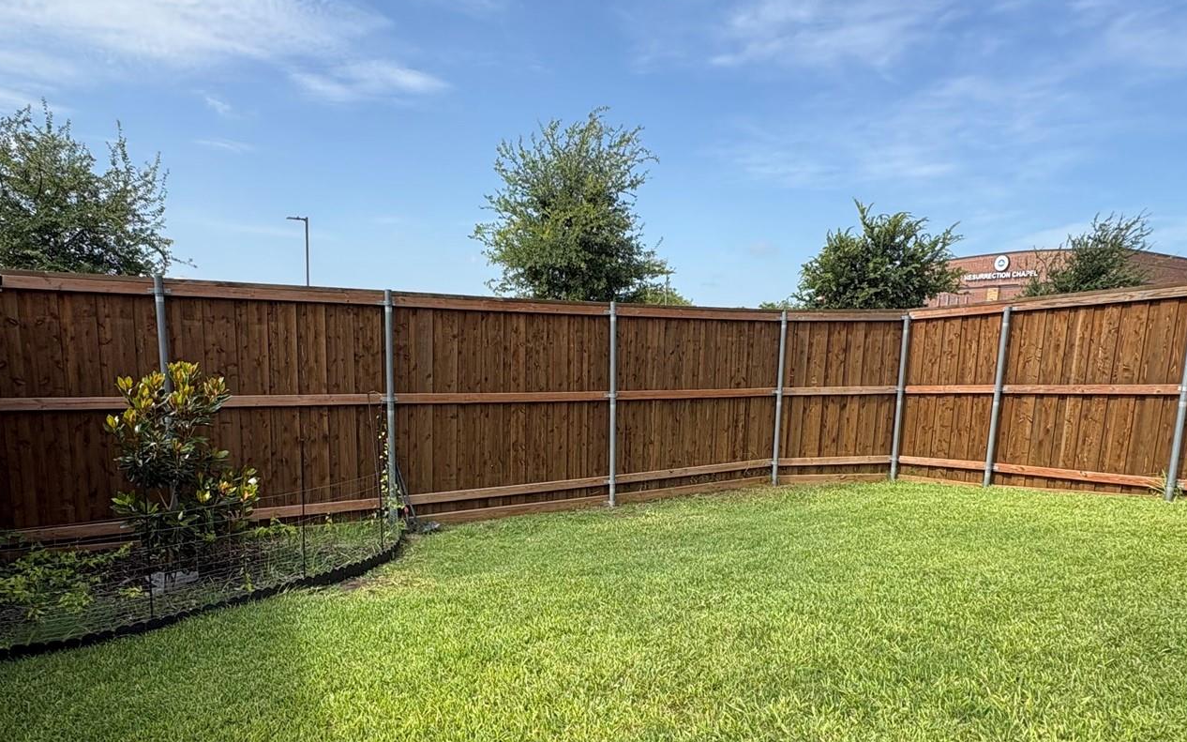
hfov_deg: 74.8
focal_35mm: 24
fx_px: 776
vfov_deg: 50.4
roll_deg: -1.0
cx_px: 600
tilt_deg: -9.0
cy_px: 473
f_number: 2.2
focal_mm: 2.22
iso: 40
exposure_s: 1/1034
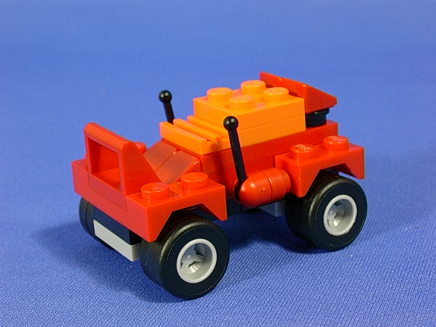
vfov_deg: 19.6
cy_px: 164
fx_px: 945
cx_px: 218
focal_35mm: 75
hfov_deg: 26.0
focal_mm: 11.3
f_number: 3.8
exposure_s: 1/5.4
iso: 70
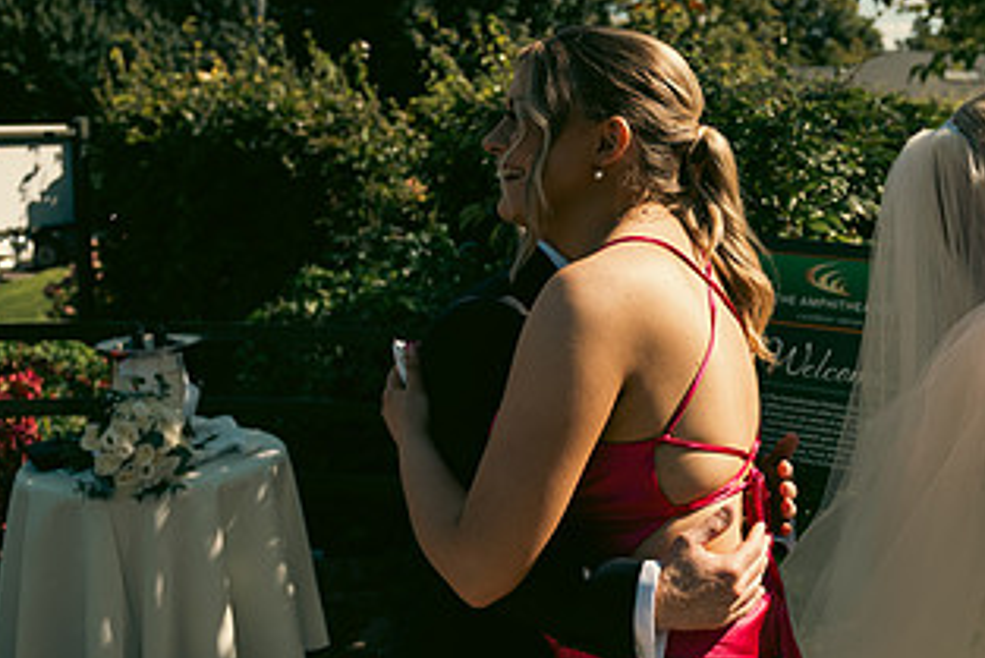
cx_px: 692
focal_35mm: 50
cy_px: 320
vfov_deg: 27.0
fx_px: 1369
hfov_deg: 38.9
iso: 250
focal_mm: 27
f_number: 3.5
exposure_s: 1/4000
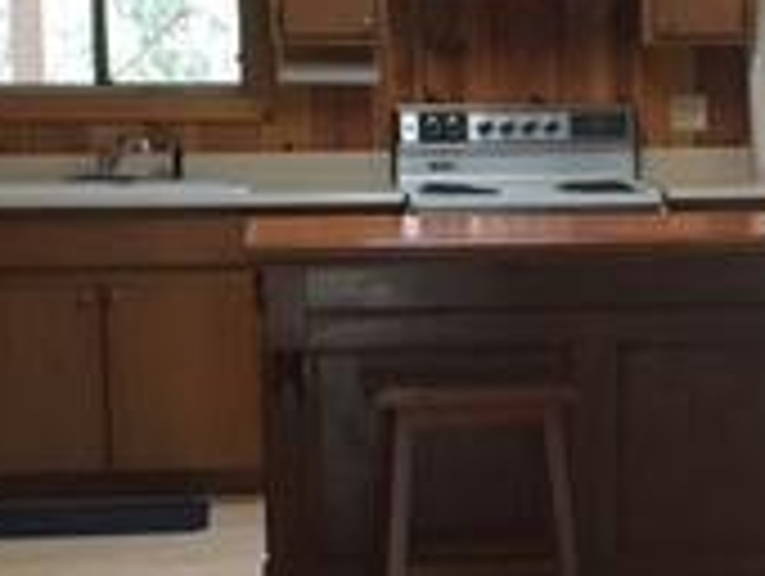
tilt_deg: -11.7
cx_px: 688
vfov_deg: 13.5
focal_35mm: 109
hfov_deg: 17.7
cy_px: 518
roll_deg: -0.3
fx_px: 2412
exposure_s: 1/30
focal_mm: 4.15
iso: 40
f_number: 2.2
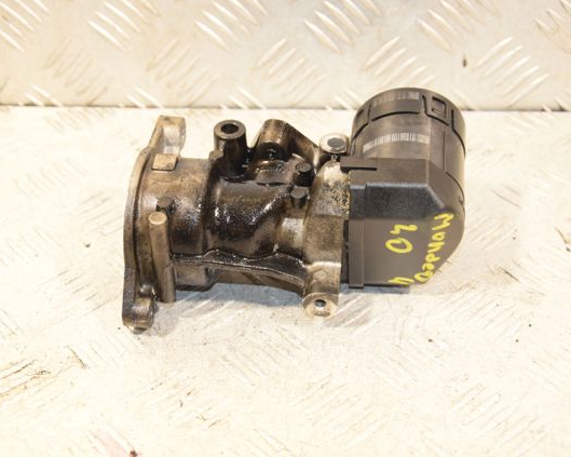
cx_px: 278
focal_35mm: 60
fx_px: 1006
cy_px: 228
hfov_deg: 31.7
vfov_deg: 25.6
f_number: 5.6
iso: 1600
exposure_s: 1/200
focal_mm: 35
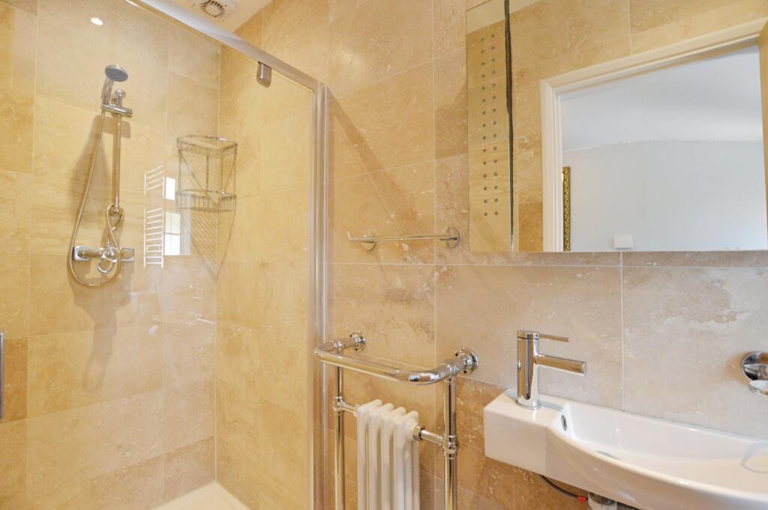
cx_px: 384
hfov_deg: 100.4
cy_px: 255
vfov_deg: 77.2
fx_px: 320
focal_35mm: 15
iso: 3200
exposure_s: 1/100
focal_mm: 10
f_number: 5
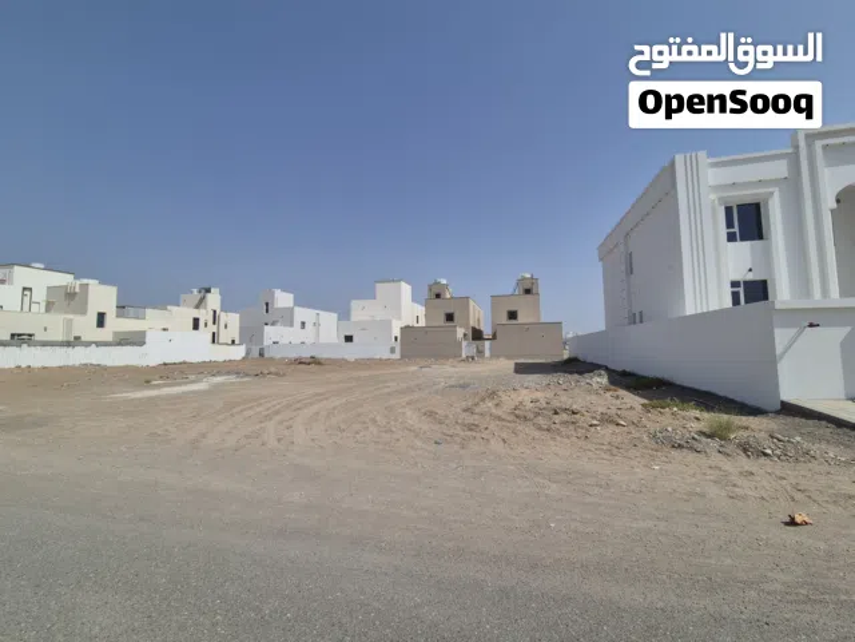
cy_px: 321
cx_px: 428
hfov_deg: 106.2
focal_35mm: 13
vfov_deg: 89.9
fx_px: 321
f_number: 2.2
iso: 50
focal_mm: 2.2
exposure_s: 1/4448
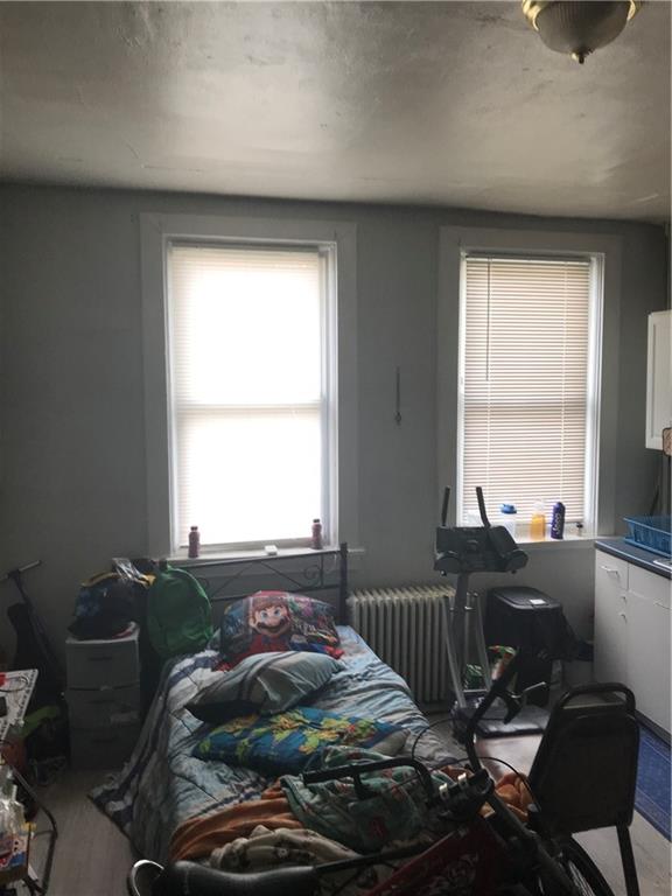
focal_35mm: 28
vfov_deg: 63.4
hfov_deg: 49.7
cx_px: 336
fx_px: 725
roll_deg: +0.0
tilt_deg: -4.8
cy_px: 448
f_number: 1.8
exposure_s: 1/60
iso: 32
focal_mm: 3.99
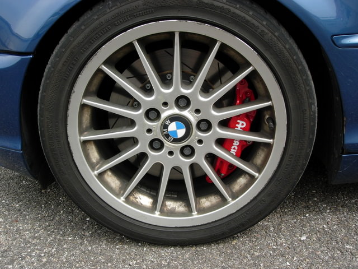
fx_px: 393
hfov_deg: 49.0
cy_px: 134
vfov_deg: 37.7
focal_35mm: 38
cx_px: 179
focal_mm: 7.8
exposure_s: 1/322
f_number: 4.8
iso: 79
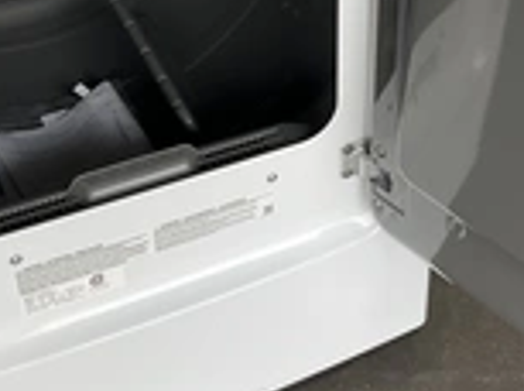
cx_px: 363
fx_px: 1148
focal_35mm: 76
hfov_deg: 25.5
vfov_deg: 19.1
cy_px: 75
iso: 20
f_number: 1.8
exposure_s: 1/222
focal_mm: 3
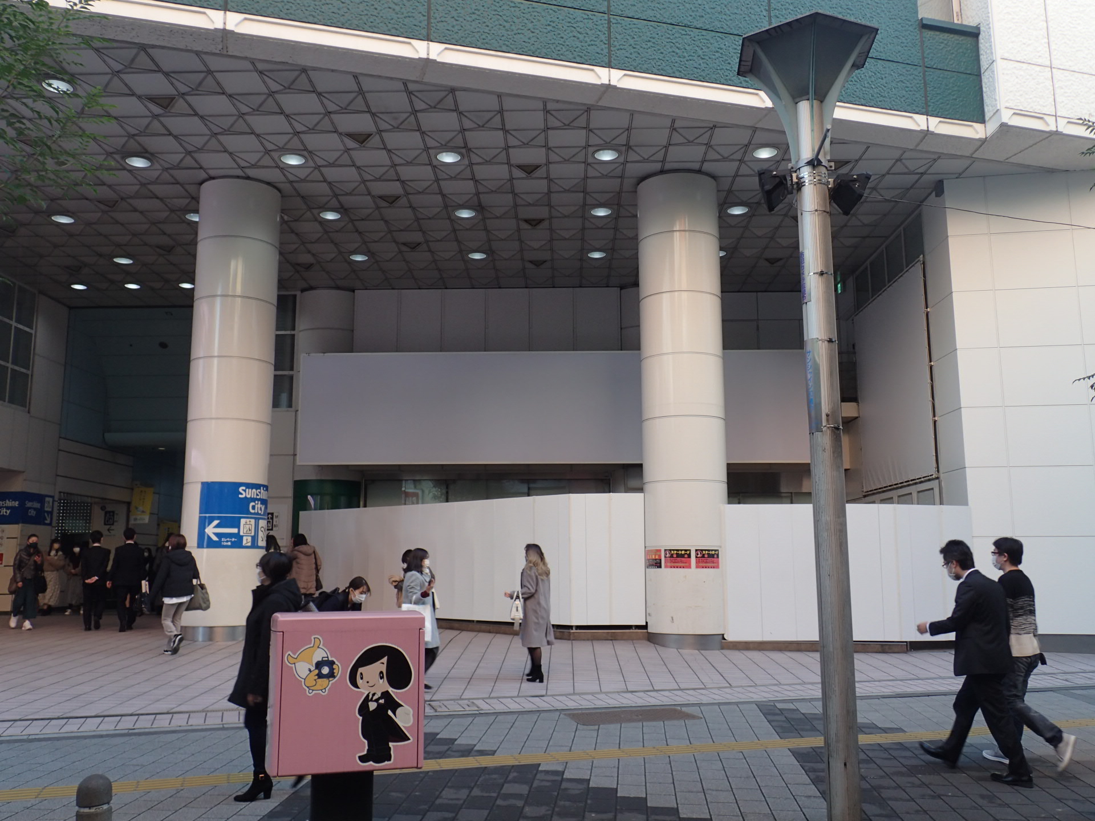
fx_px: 949
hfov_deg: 60.0
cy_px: 410
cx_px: 548
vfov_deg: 46.8
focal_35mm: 30
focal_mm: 5.5
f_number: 3.2
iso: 100
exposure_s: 1/100
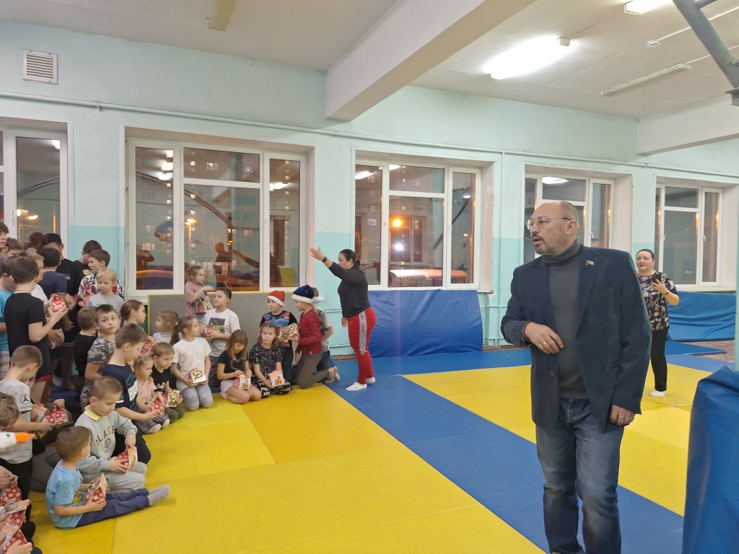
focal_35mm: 23
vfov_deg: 58.9
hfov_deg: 73.9
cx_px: 370
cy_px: 277
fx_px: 491
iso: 250
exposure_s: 1/33
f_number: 1.8
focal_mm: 5.54
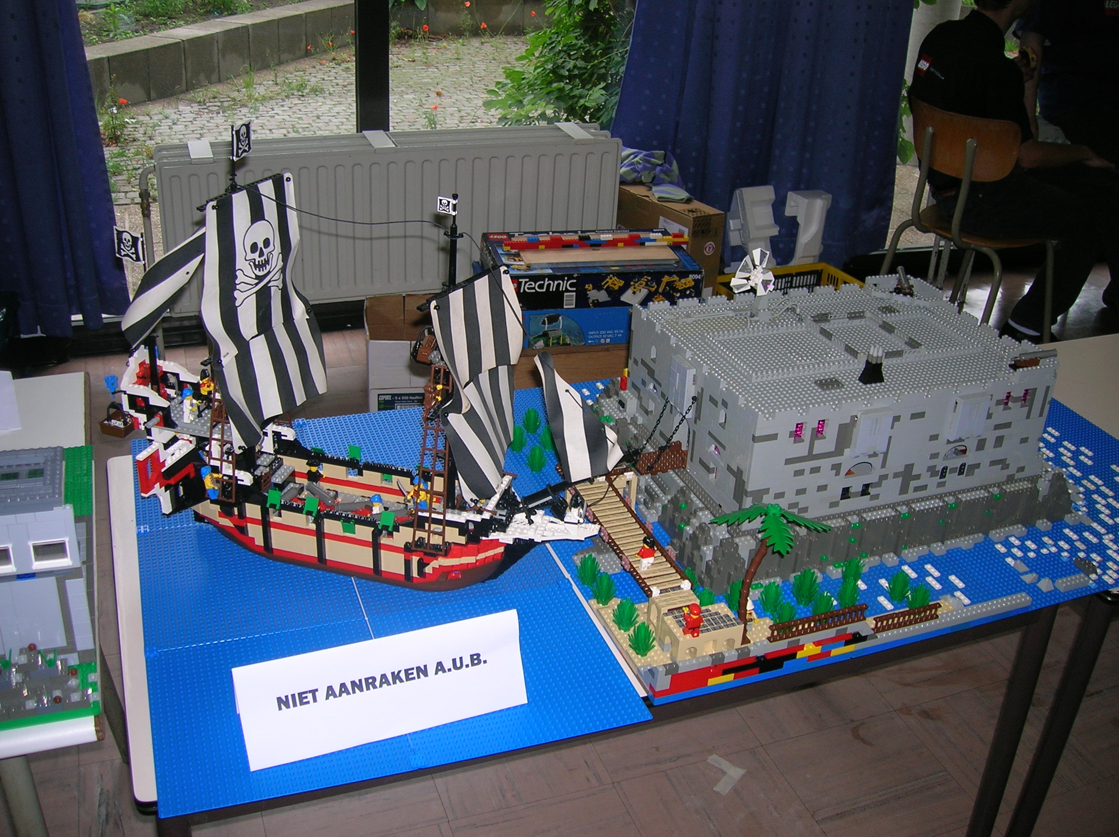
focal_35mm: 34
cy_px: 418
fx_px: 1098
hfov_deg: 54.0
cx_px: 560
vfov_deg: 41.7
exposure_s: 1/60.1
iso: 51
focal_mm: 5.7
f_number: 2.9
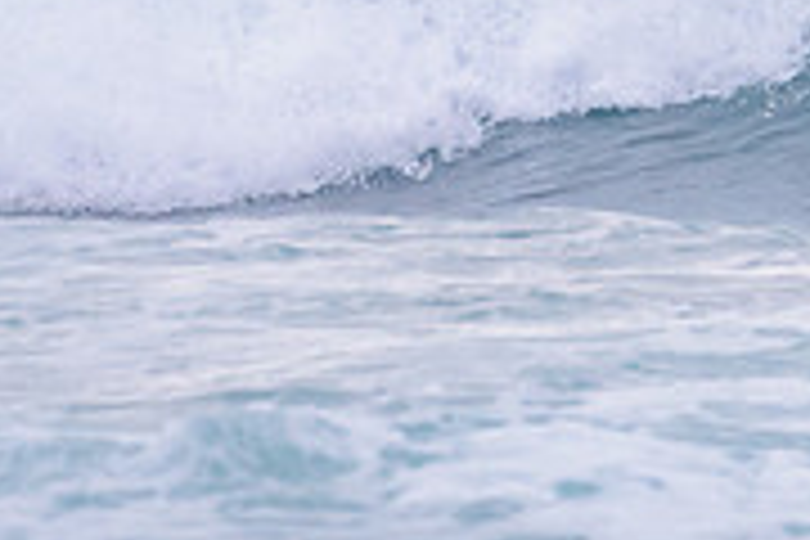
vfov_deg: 0.7
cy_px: -217
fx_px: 44344
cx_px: 1004
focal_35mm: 1971
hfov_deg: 1.0
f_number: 5.6
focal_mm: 500
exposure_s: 1/2000
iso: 1800
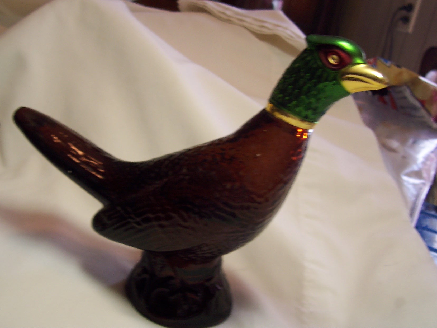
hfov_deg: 50.1
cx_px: 218
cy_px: 164
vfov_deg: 38.7
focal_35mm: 37
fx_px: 467
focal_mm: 5.6
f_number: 2.8
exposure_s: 1/45
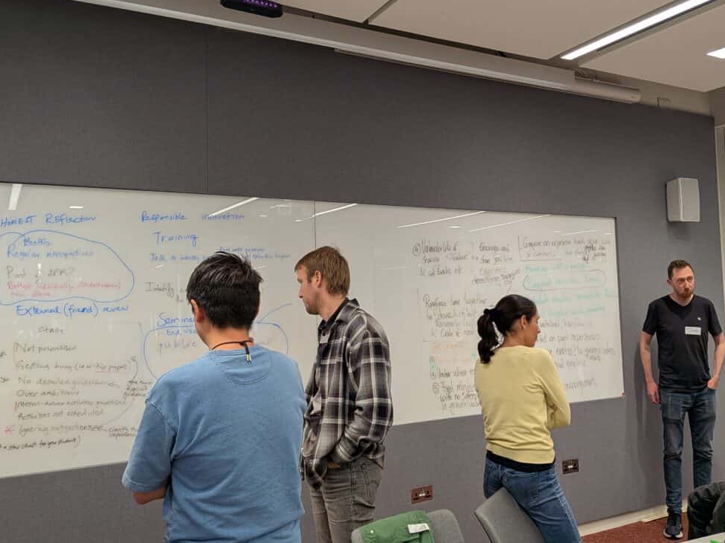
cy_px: 252
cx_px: 395
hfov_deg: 56.7
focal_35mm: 32
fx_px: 670
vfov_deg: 44.1
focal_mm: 4.53
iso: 123
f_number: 1.7
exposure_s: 1/100
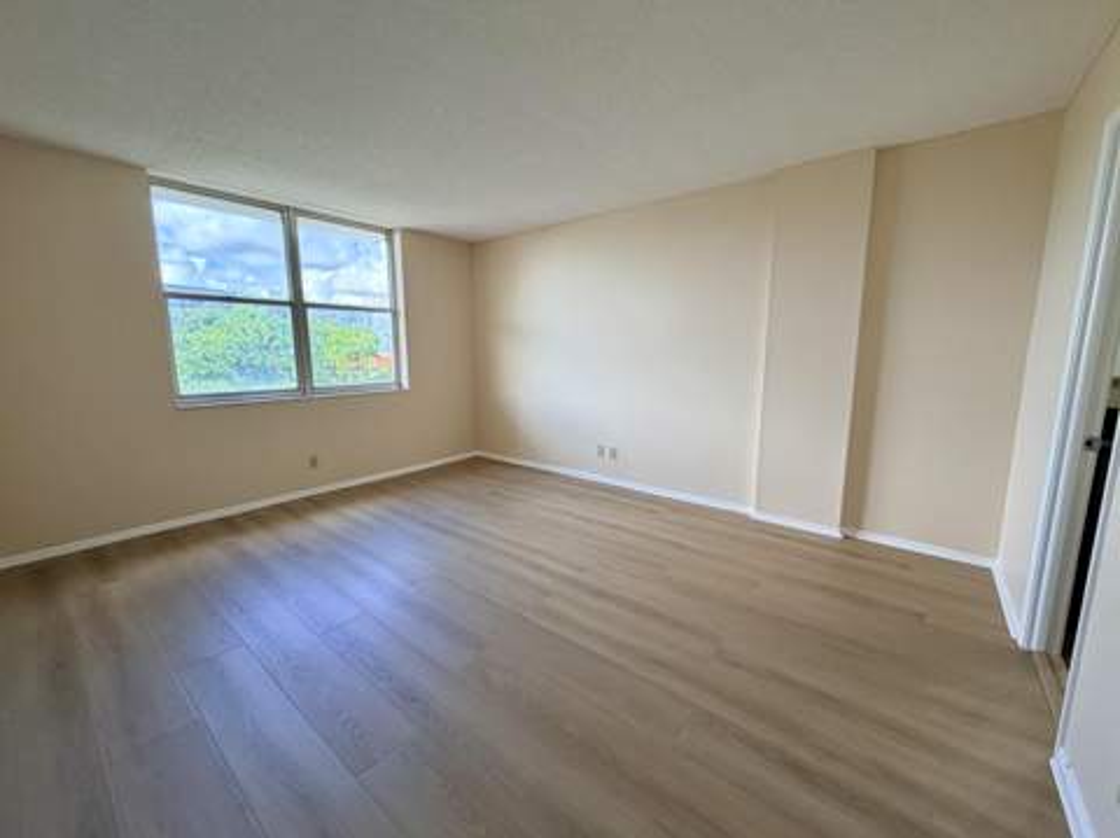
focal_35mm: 14
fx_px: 453
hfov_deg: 102.1
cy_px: 419
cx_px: 560
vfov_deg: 85.6
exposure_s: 1/121
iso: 125
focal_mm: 2.22
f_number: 2.2
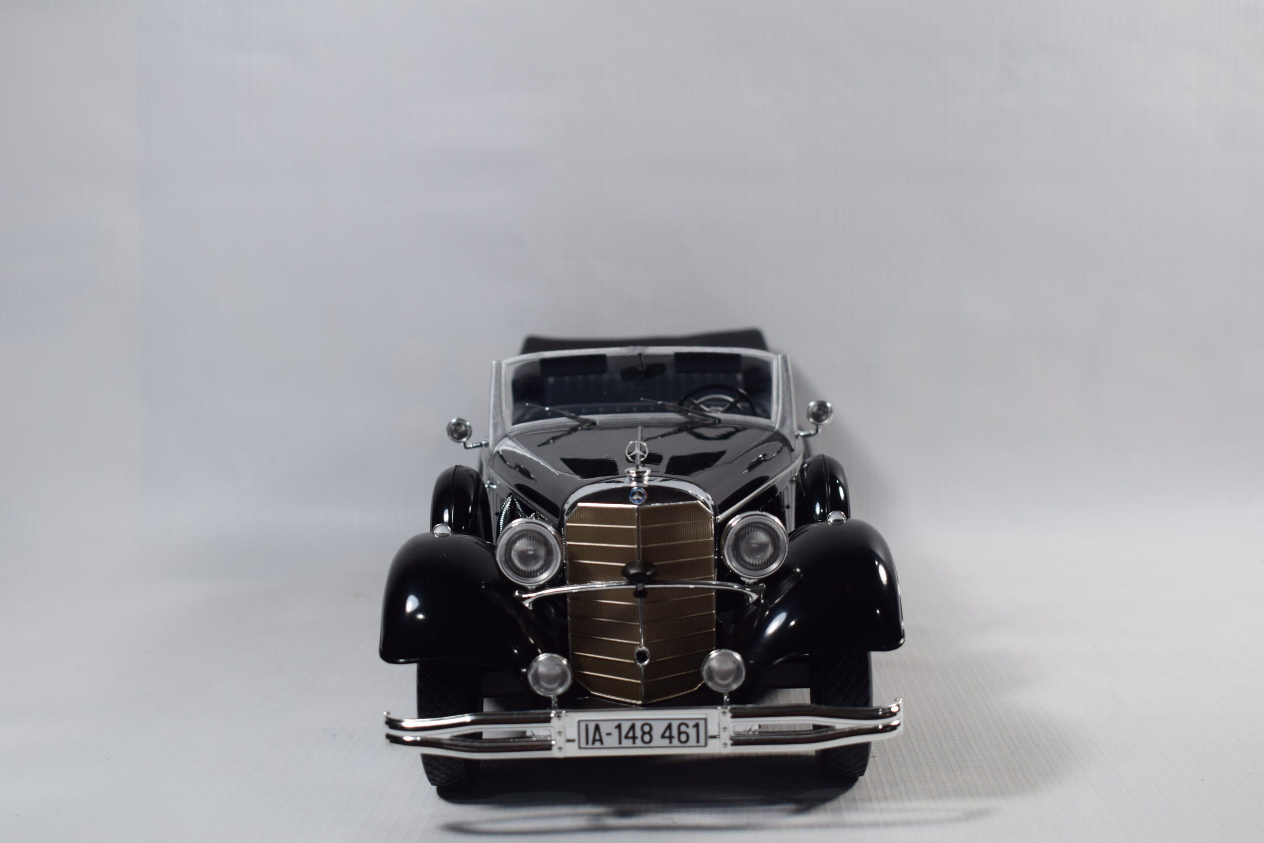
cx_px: 632
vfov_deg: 26.5
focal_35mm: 51
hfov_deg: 38.9
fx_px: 1791
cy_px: 422
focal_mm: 34
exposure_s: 1/50
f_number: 8
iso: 400
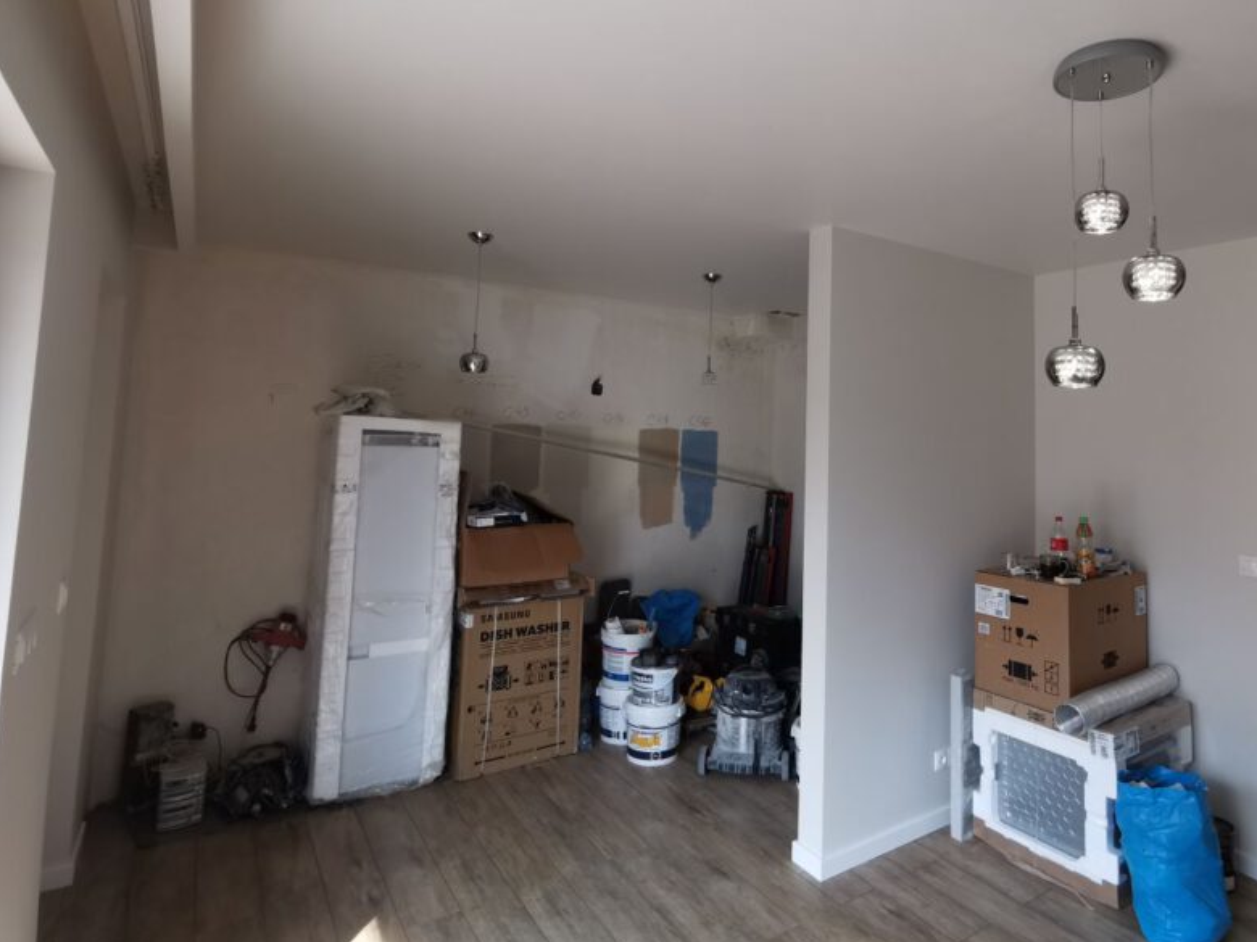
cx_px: 769
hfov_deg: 77.9
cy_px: 383
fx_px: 763
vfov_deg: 63.0
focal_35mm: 21
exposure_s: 1/60
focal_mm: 2.35
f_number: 2.2
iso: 64
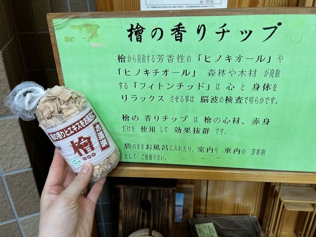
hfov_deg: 67.3
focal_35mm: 26
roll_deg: +2.8
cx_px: 158
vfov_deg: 53.1
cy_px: 118
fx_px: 237
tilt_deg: -23.7
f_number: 1.6
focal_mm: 5.1
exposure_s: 1/100
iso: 80
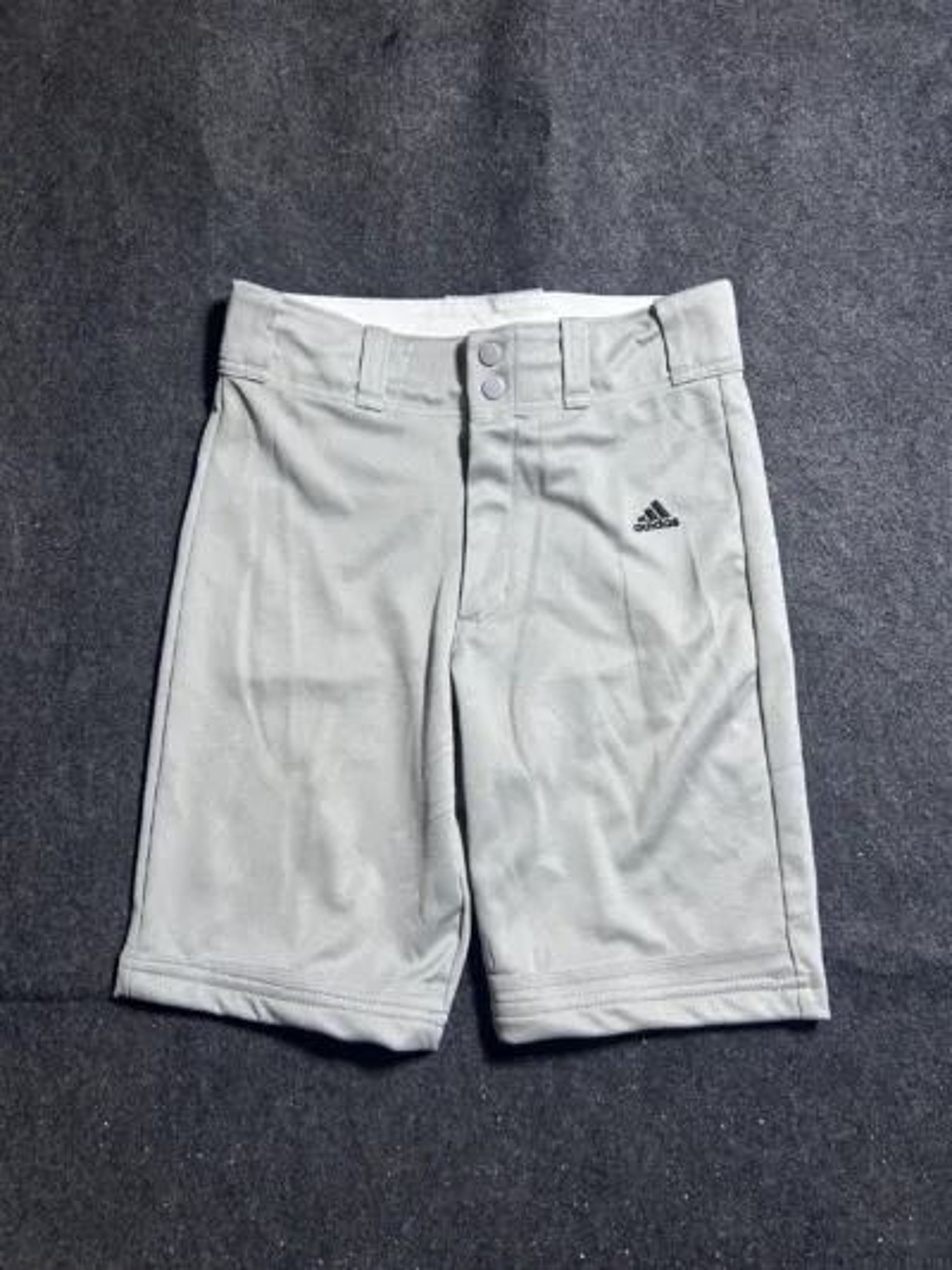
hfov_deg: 53.1
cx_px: 476
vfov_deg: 67.3
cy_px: 635
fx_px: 953
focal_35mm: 26
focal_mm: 5.7
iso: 160
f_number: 1.5
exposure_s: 1/50
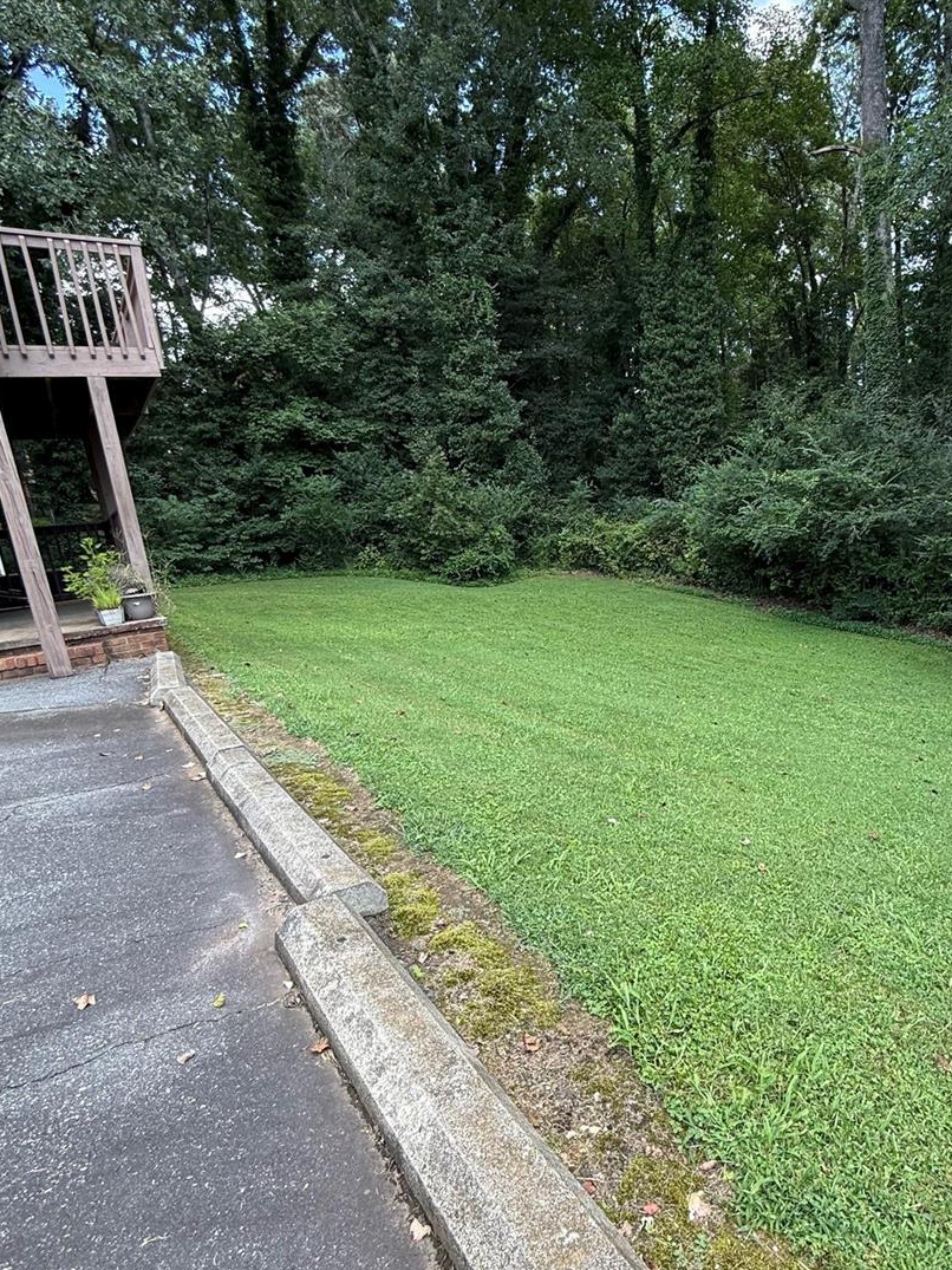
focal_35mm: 20
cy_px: 652
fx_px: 734
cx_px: 656
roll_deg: +6.0
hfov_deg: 63.8
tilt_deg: -10.3
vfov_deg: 81.7
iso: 50
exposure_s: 1/145
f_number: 2.2
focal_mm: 2.22
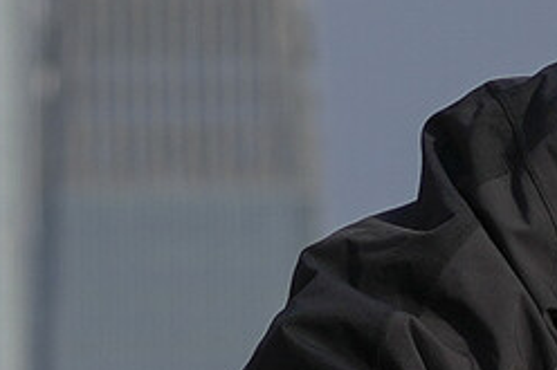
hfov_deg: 2.5
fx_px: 12663
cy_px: 468
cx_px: 99
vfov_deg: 1.7
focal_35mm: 819
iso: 100
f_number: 4
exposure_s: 1/1250
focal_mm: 85
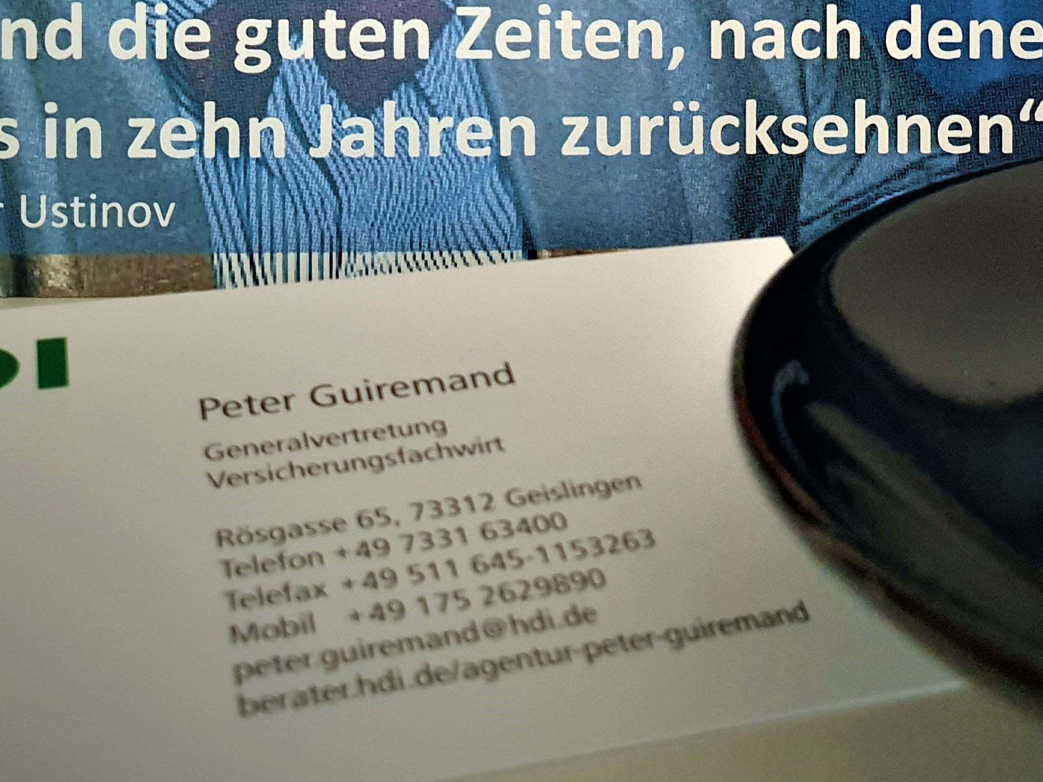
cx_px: 876
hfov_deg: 30.7
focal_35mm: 61
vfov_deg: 23.3
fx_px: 1838
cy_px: 56
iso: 250
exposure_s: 1/35
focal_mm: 4.3
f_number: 2.4
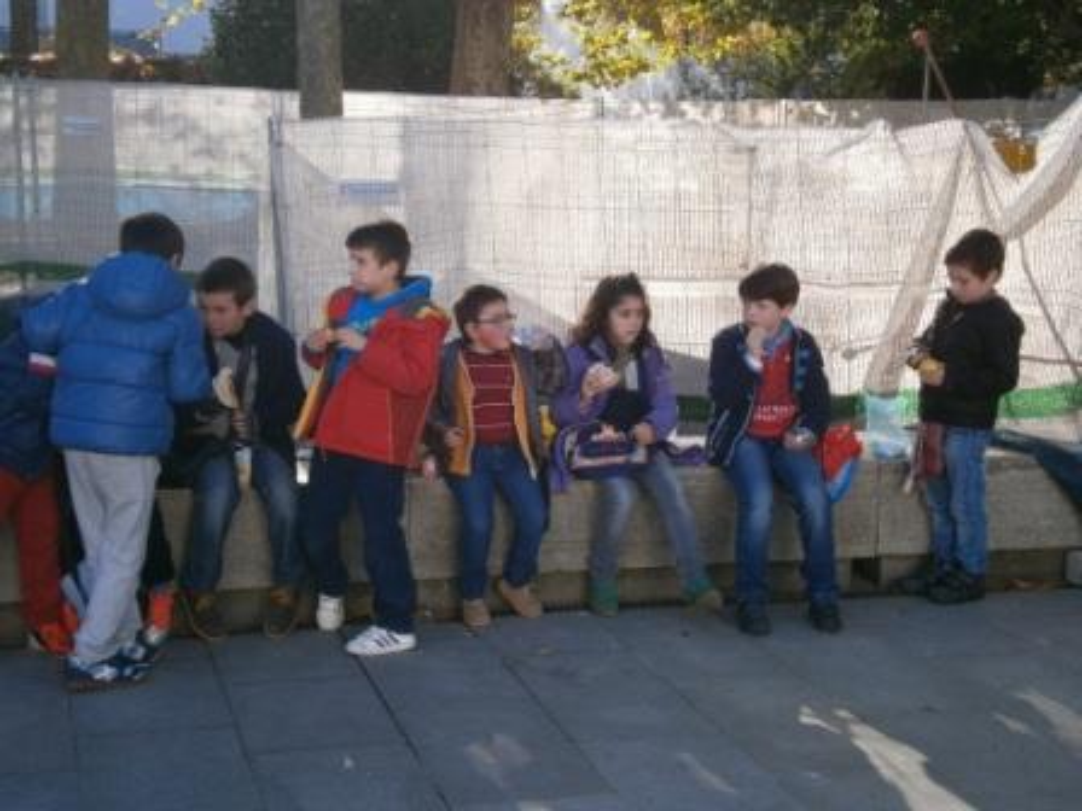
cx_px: 541
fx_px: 1875
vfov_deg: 24.4
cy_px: 406
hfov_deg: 32.2
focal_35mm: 60
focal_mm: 10.7
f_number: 3.9
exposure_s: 1/200
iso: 80
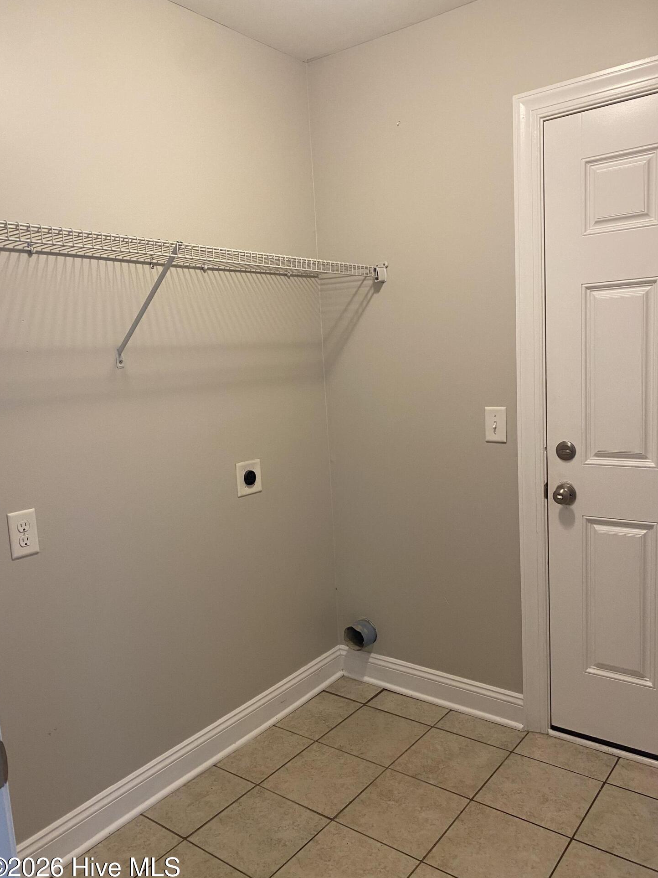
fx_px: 684
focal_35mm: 27
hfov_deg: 51.3
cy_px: 453
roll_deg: +3.7
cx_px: 328
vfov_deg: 65.3
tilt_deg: -8.0
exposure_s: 1/60
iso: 100
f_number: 1.8
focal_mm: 4.25
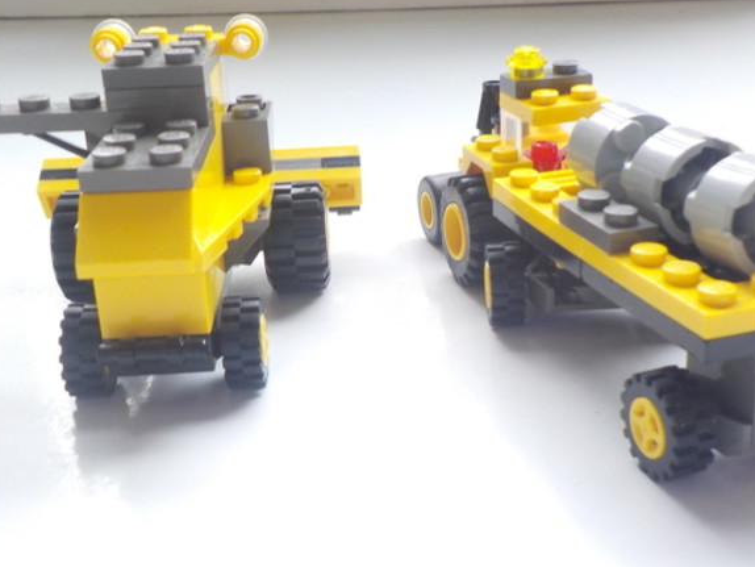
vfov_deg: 30.9
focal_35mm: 47
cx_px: 408
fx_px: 1026
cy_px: 299
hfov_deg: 40.4
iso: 125
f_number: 3.3
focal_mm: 4.1
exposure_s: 1/30
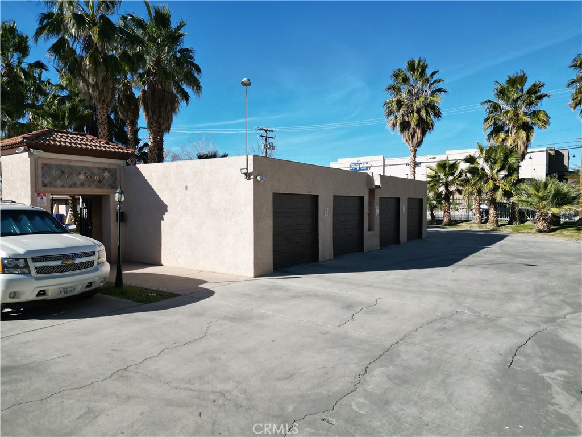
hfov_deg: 71.6
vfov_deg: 56.8
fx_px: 404
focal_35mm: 24
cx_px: 291
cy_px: 218
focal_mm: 6.72
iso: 150
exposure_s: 1/3200
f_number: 1.7
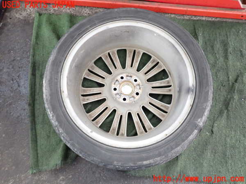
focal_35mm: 25
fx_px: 178
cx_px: 123
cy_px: 92
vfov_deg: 54.9
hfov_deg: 69.4
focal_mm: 4.5
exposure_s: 1/30
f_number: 2
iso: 800
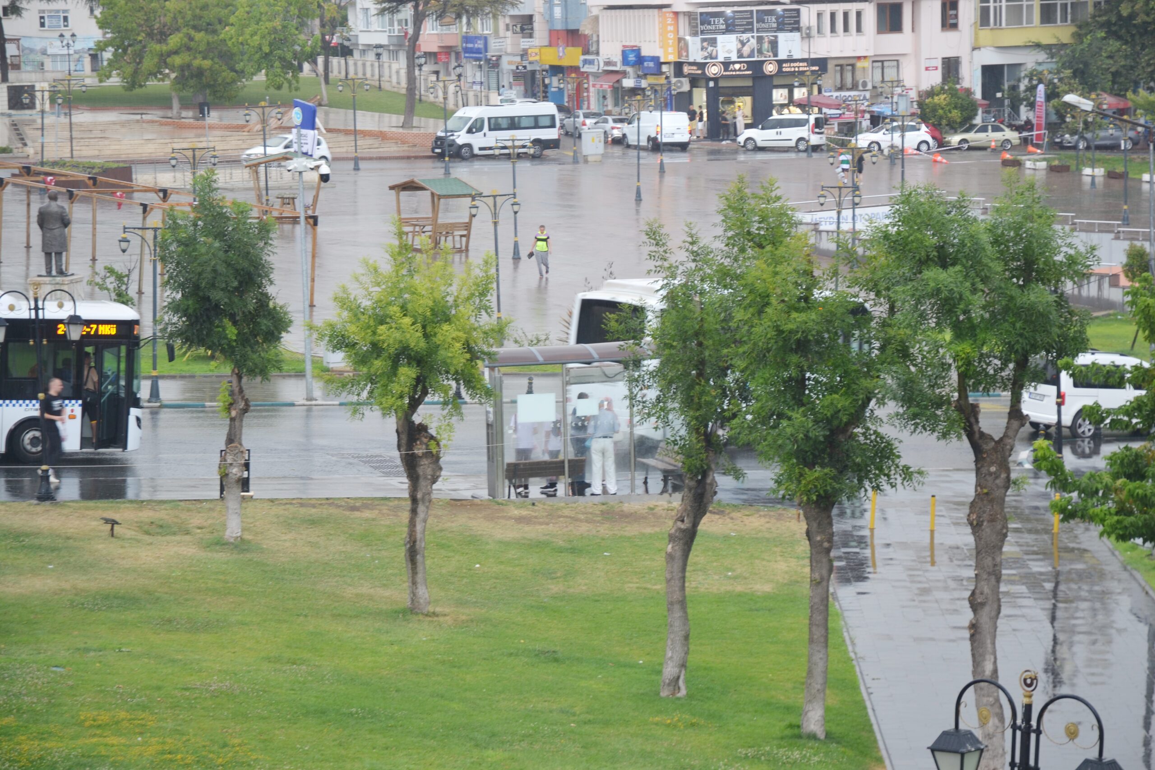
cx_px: 578
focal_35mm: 105
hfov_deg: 19.5
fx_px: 3369
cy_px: 385
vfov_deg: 13.0
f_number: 4.5
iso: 100
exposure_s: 1/30
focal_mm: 70
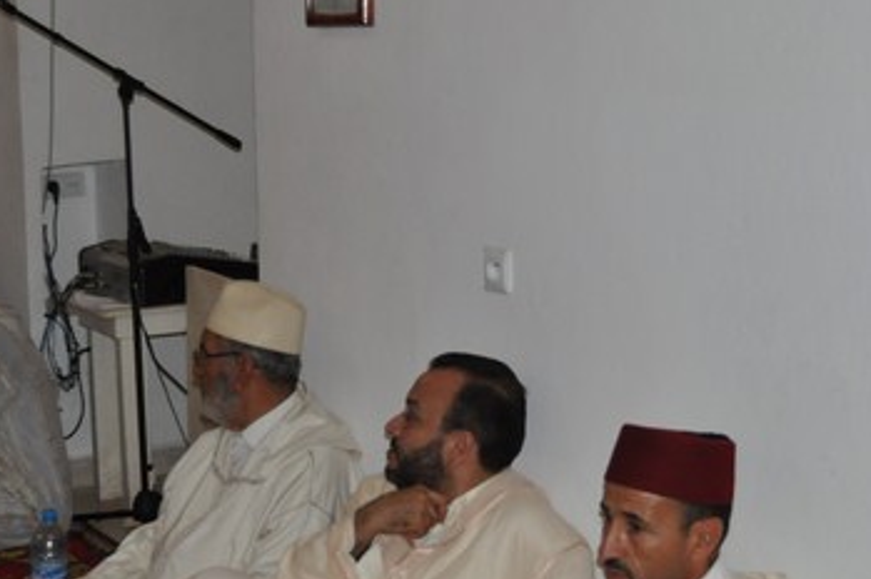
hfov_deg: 26.3
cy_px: 403
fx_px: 1861
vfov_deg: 17.6
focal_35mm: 77
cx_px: 327
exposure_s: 1/60
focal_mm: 28
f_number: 4
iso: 800
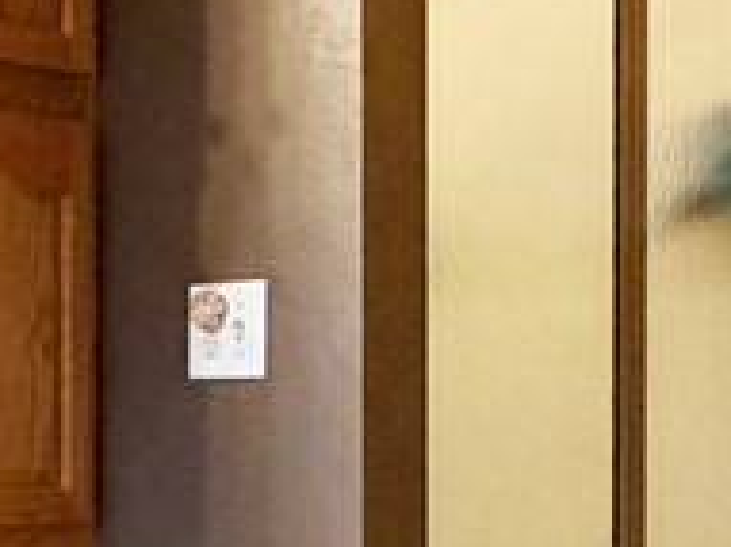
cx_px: -184
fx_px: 1583
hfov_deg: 23.4
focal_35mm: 75
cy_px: 405
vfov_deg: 19.5
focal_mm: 2.22
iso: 400
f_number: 2.2
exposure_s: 1/60
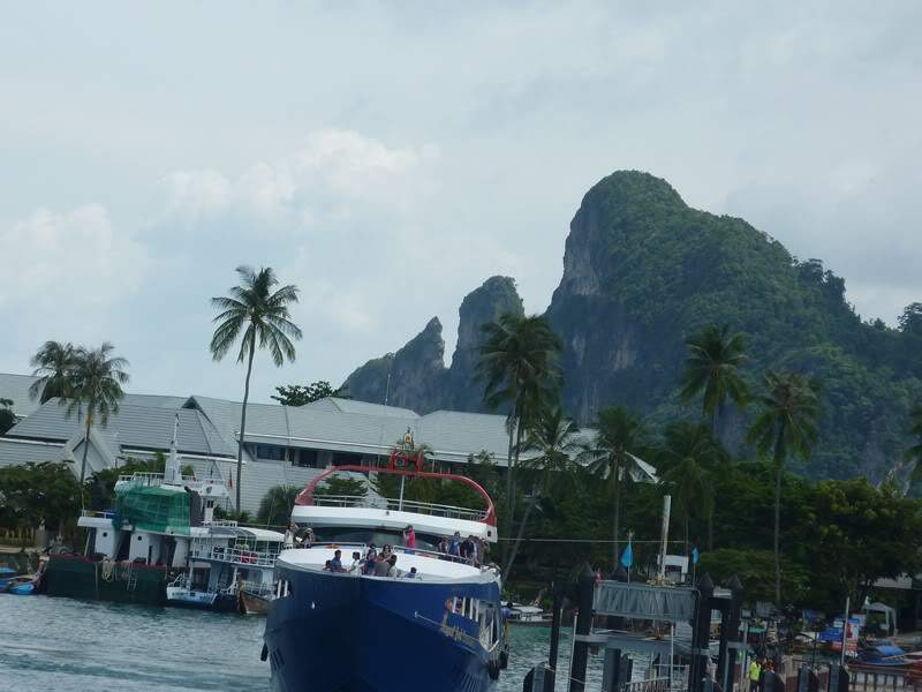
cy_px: 346
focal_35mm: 165
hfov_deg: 12.0
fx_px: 4395
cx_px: 461
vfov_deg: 9.0
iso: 80
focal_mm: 22.5
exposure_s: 1/500
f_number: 5.6
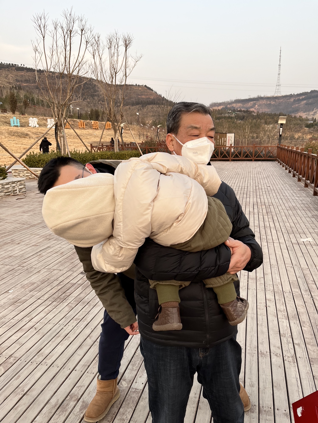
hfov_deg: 53.1
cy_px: 212
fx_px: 318
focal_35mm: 26
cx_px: 159
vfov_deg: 67.3
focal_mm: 5.1
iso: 40
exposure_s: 1/241
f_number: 1.6
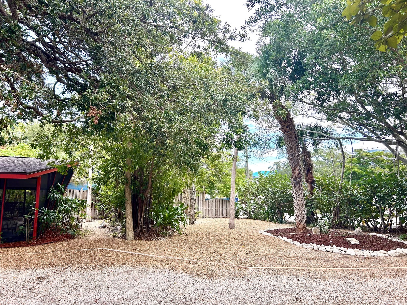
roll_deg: +0.2
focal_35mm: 26
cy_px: 152
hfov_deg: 67.3
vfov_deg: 53.1
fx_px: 306
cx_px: 204
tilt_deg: +8.5
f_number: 1.5
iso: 50
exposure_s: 1/229
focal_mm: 5.7
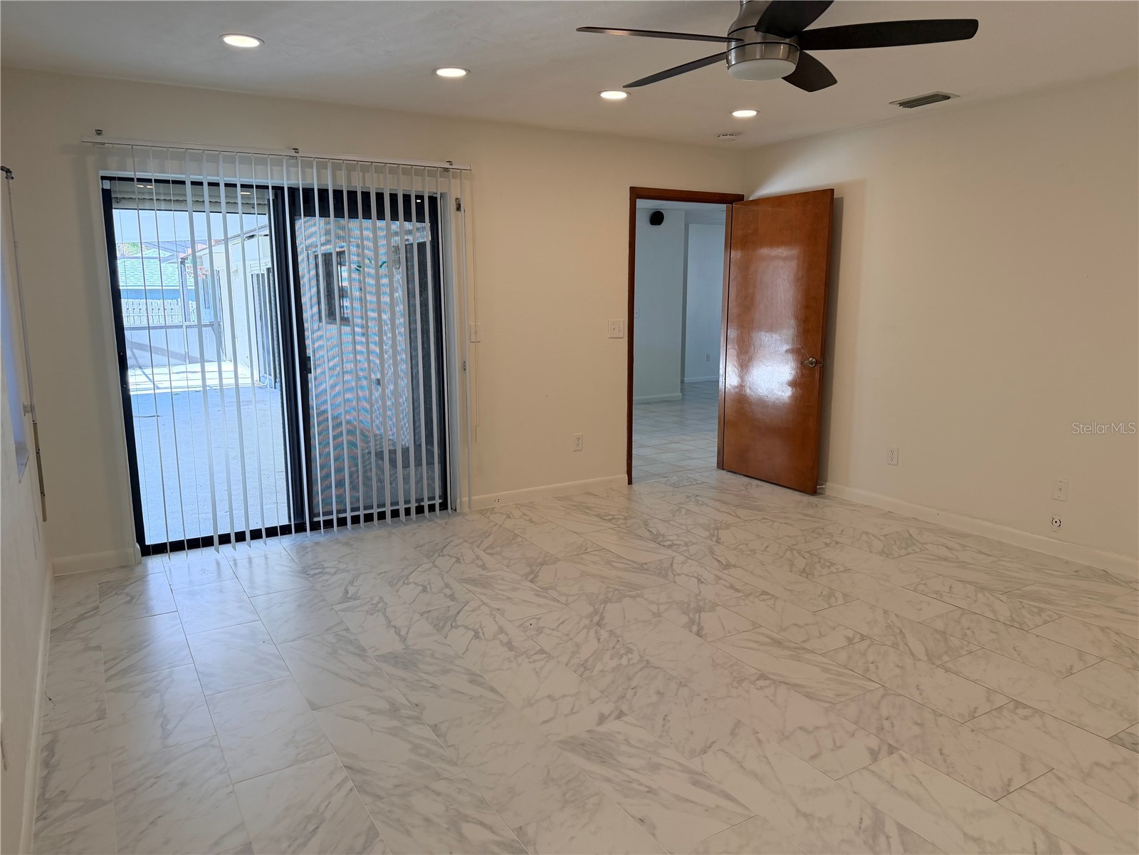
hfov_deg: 71.6
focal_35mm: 24
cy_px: 428
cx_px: 570
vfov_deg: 56.8
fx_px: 790
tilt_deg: -9.6
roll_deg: +0.0
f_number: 1.78
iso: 160
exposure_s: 1/211
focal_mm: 6.76
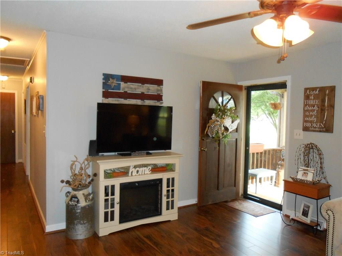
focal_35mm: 26
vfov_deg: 53.1
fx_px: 257
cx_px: 171
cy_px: 128
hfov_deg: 67.3
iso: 500
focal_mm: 4.6
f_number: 3.5
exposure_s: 1/25
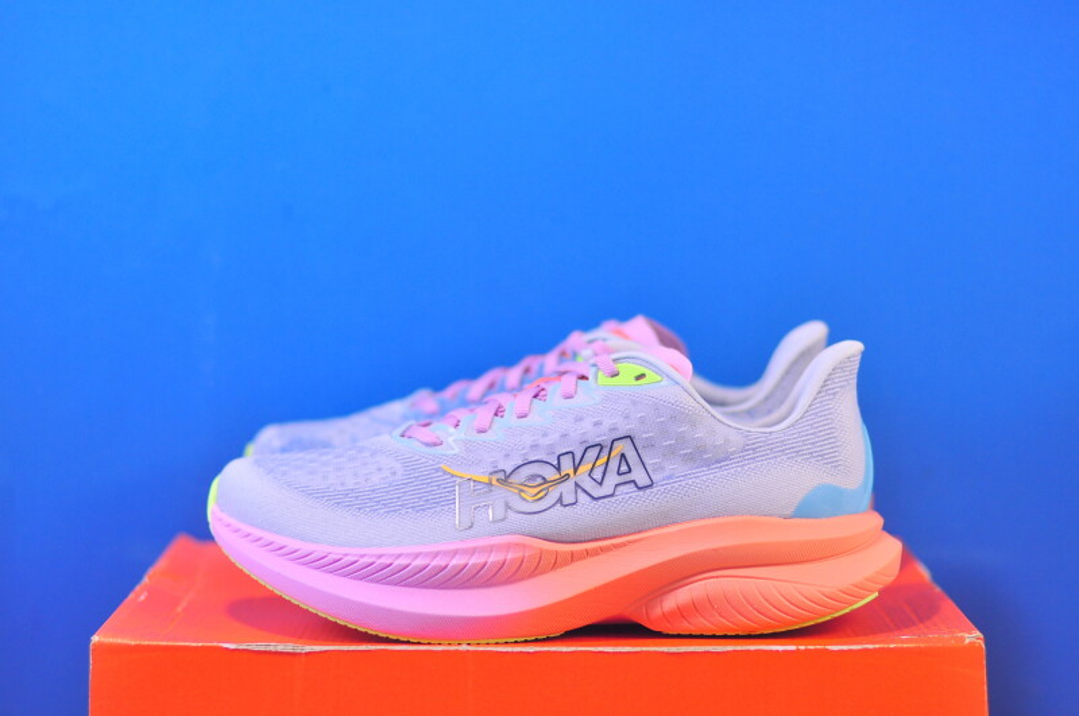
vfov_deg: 18.1
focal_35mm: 75
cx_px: 540
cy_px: 358
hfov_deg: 27.0
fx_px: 2245
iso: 250
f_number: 2.2
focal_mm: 50
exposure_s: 1/320
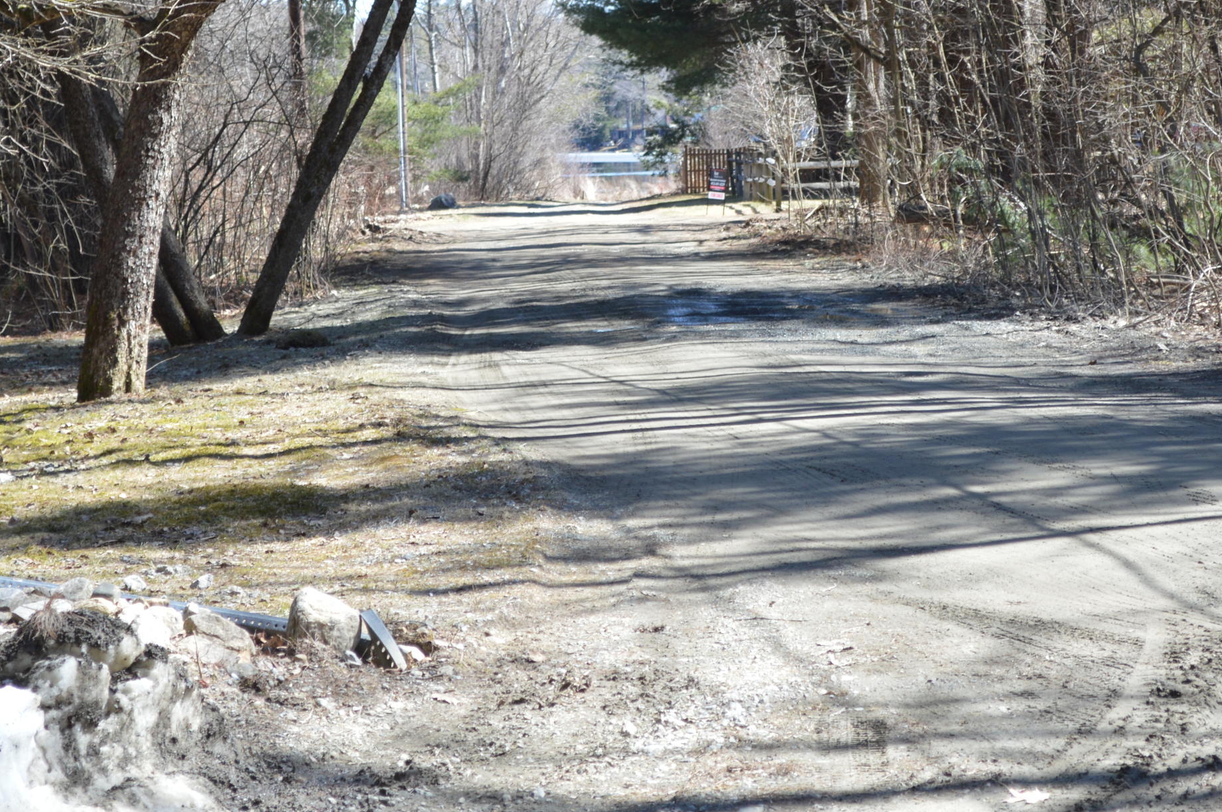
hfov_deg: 17.4
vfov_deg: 11.6
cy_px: 203
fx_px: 4001
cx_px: 679
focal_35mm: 118
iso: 140
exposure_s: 1/125
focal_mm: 48
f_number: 5.6
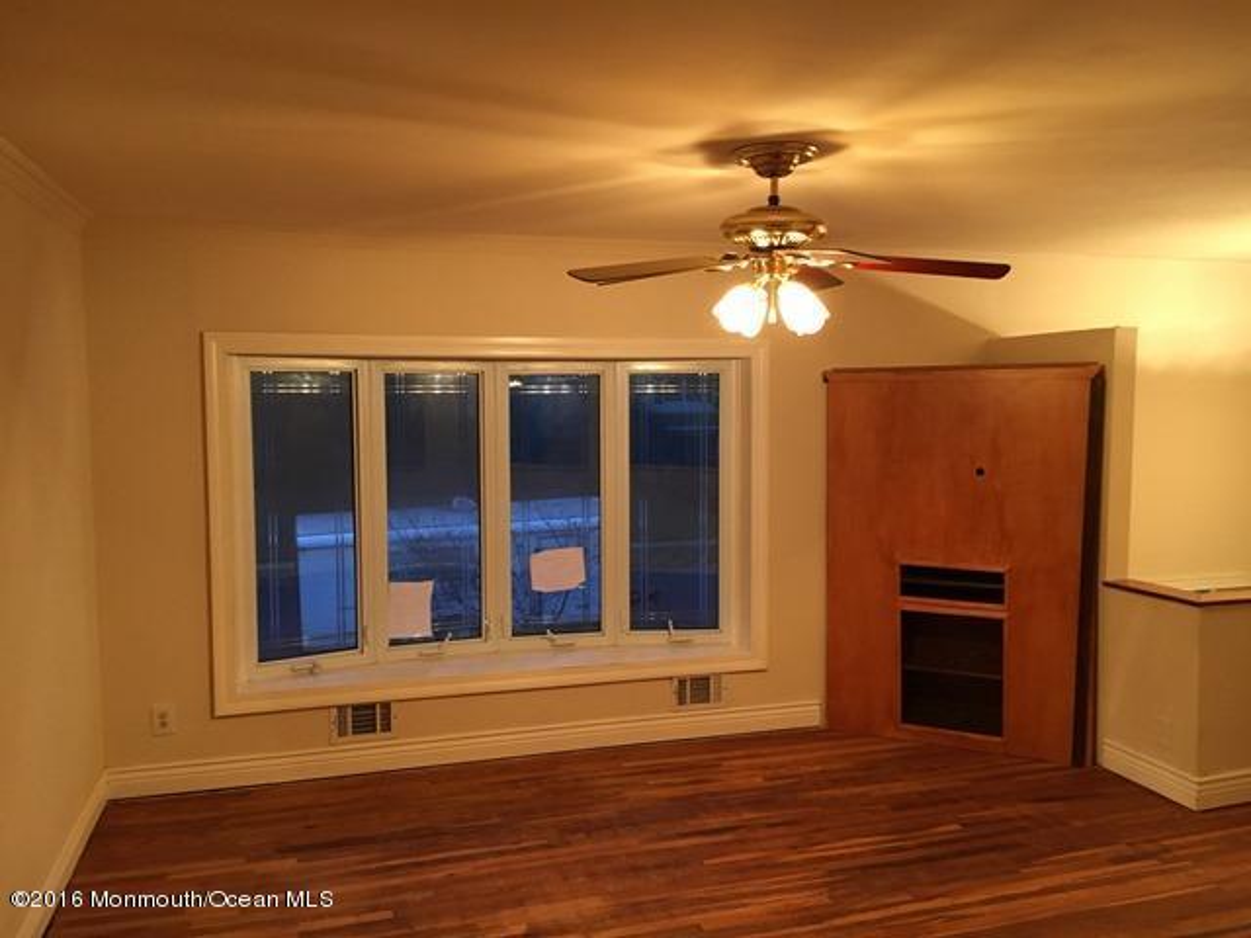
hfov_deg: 61.7
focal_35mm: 29
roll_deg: +0.8
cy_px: 469
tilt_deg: -4.5
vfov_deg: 48.2
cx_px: 626
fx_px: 1048
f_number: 2.2
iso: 200
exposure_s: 1/17
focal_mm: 4.15
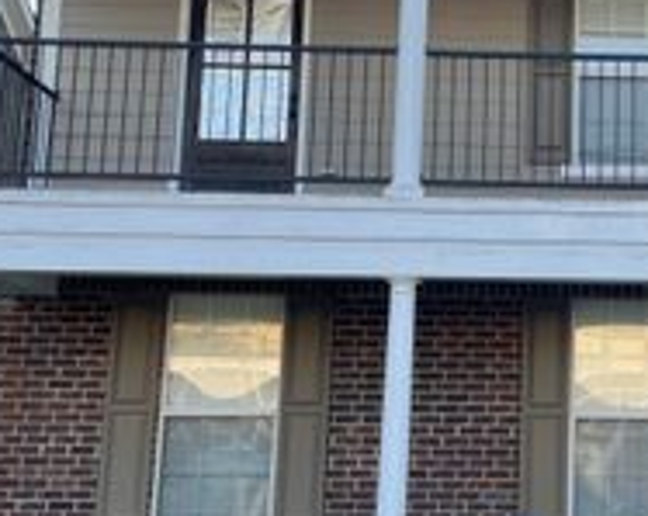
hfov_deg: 26.7
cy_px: 241
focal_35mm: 68
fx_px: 1302
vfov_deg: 22.4
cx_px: 624
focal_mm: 4.2
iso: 32
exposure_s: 1/807
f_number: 1.6
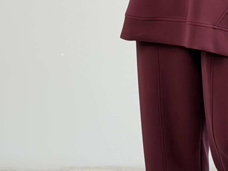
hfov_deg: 10.8
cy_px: -99
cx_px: 231
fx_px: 1192
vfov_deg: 8.0
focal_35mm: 181
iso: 50
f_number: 1.78
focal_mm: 6.76
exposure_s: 1/99
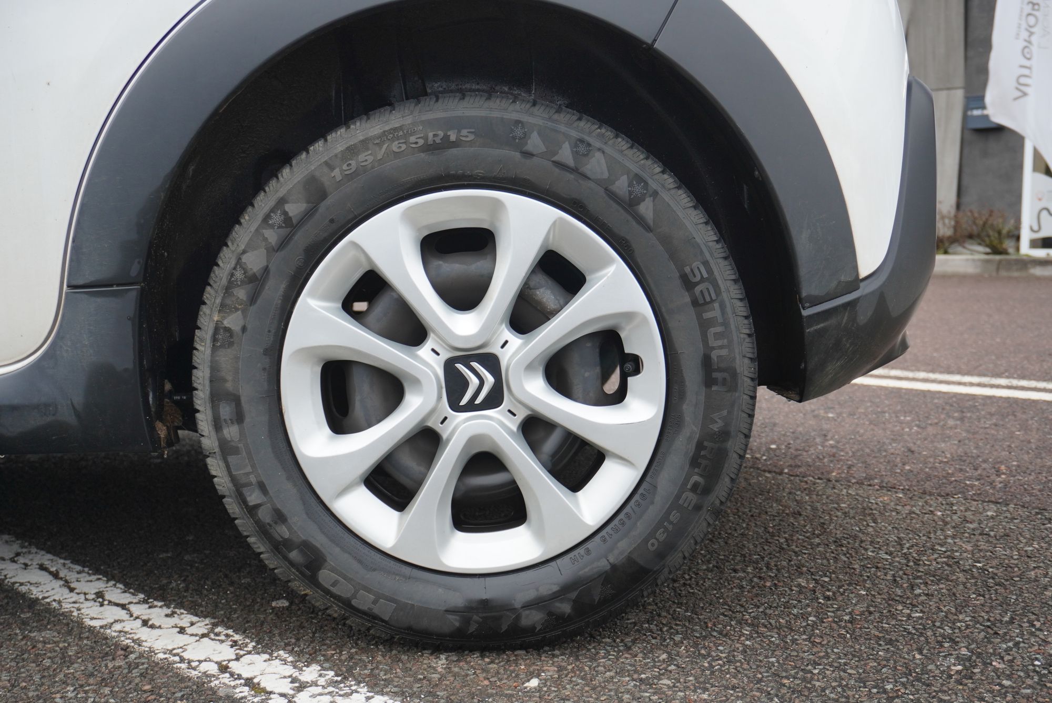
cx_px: 526
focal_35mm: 40
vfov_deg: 33.1
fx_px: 1184
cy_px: 352
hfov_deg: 47.9
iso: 250
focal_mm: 27
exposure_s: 1/50
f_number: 4.5
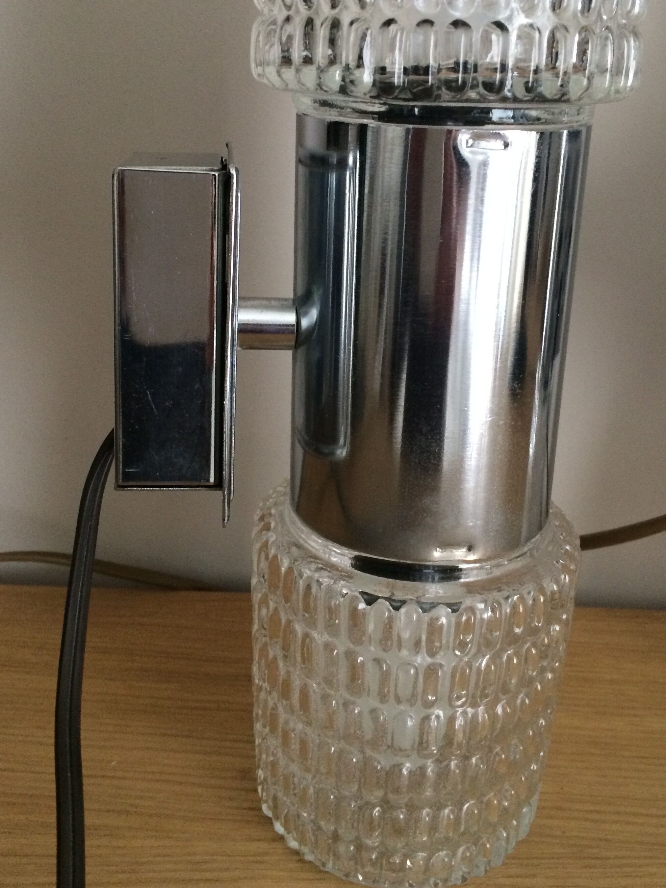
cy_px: 354
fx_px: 923
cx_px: 357
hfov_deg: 39.6
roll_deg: -3.4
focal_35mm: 36
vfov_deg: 51.0
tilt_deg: -20.0
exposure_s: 1/33
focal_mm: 4.15
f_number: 2.2
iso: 320
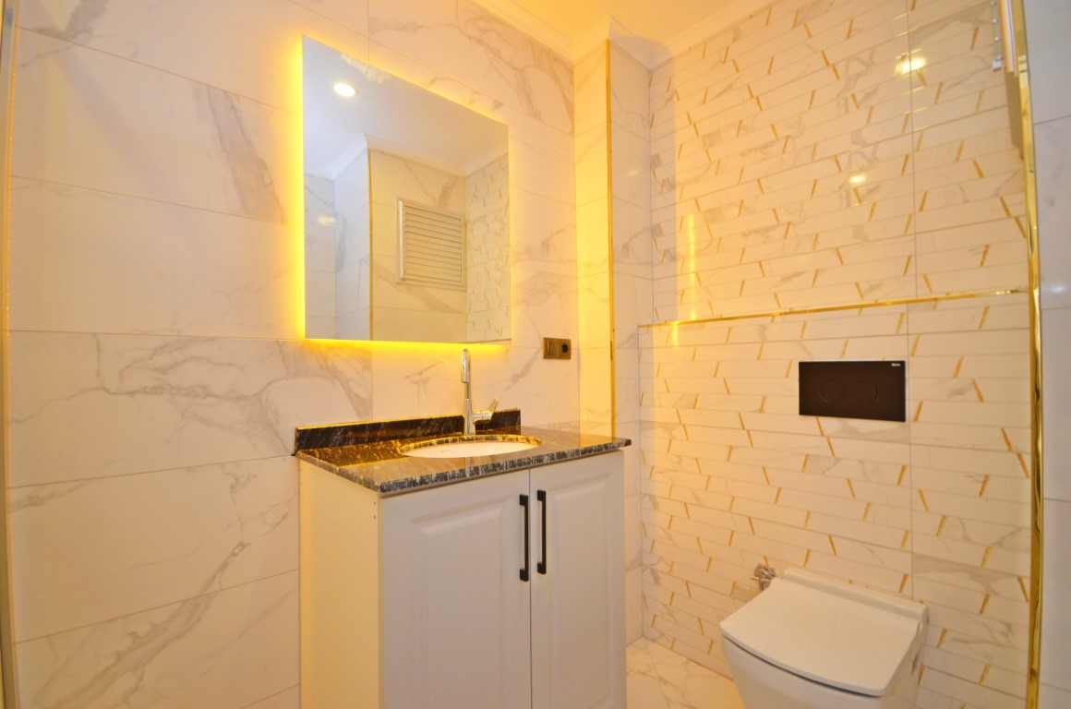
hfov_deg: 100.5
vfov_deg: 77.1
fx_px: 445
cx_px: 536
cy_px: 354
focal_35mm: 15
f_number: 4
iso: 500
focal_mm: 10
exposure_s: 1/60
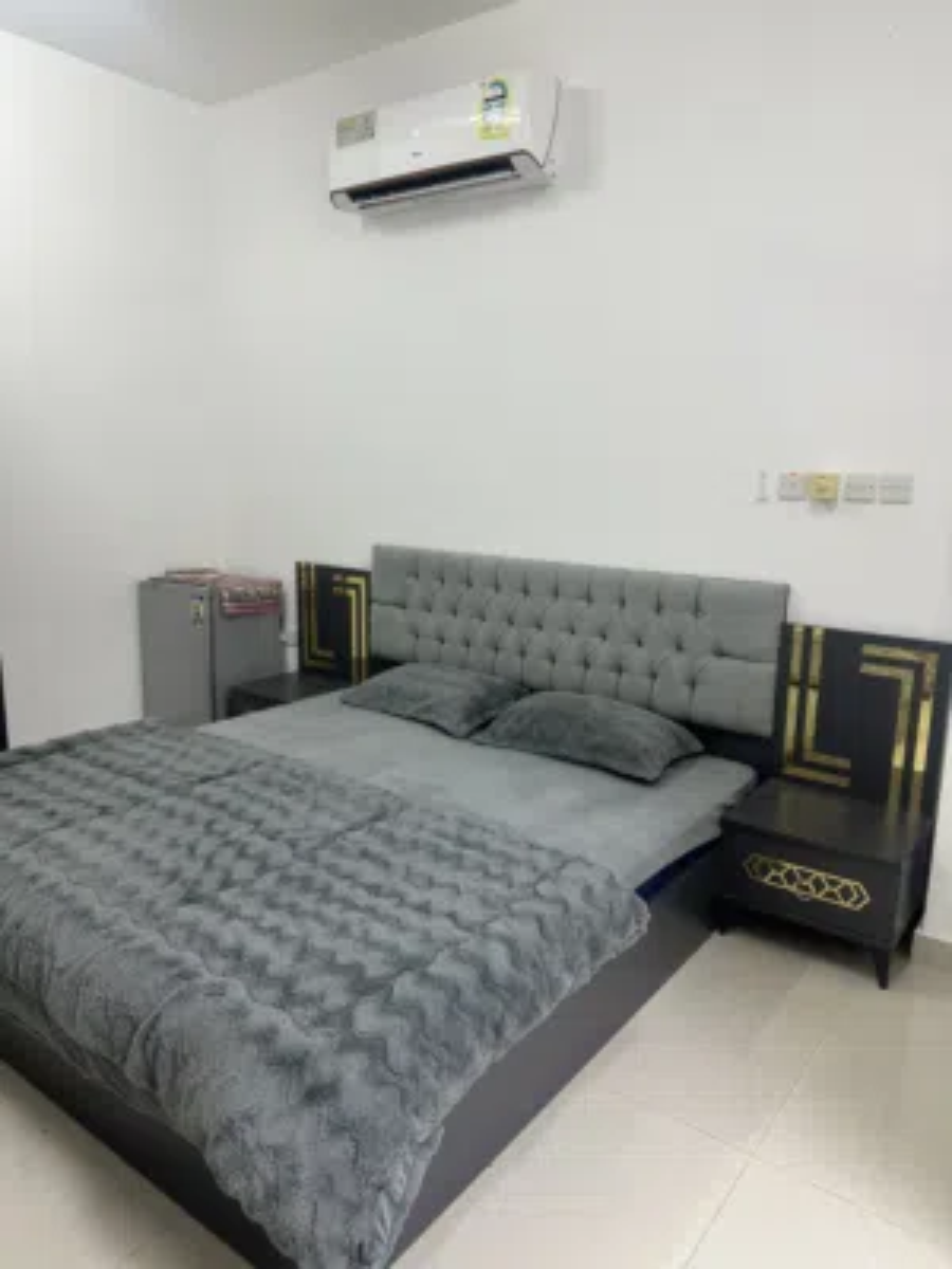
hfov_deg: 56.8
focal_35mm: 24
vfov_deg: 71.6
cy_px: 634
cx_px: 476
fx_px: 880
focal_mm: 6.86
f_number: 1.78
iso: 125
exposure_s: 1/50
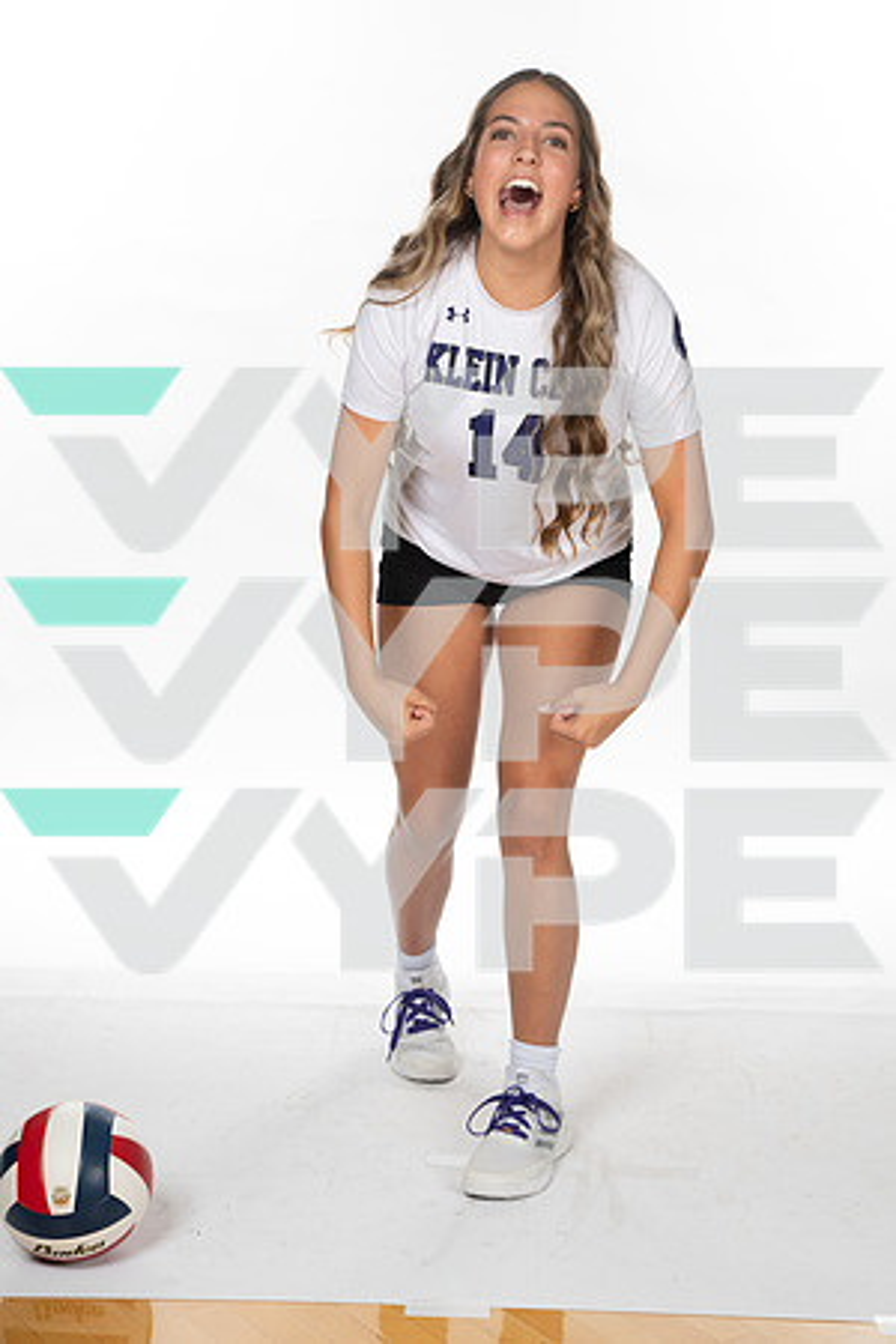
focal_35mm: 58
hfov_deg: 23.4
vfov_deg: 34.5
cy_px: 672
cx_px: 448
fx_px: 2165
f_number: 7.1
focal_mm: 58
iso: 800
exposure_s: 1/320
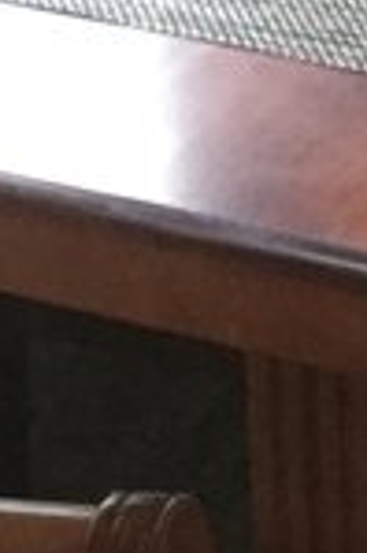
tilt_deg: -9.9
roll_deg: -3.8
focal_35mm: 173
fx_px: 2651
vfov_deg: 10.5
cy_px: -698
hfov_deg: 7.3
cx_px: 956
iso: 160
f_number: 2.4
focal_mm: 3.3
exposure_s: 1/30
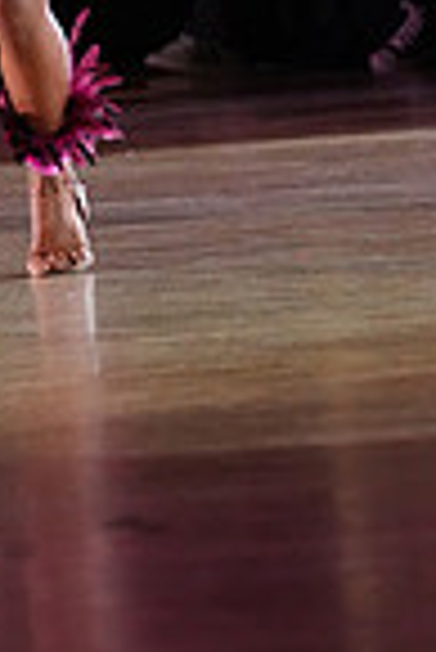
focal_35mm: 802
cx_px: -276
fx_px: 14534
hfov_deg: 1.7
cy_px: -405
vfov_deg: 2.6
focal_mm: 200
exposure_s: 1/250
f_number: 6.3
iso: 5000
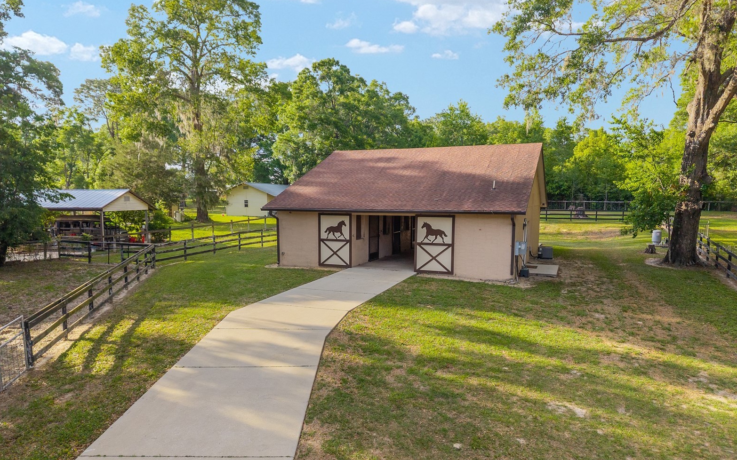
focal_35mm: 26
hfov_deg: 70.4
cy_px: 248
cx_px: 364
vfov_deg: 47.5
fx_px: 522
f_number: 1.8
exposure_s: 1/2000
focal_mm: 8.67
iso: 410
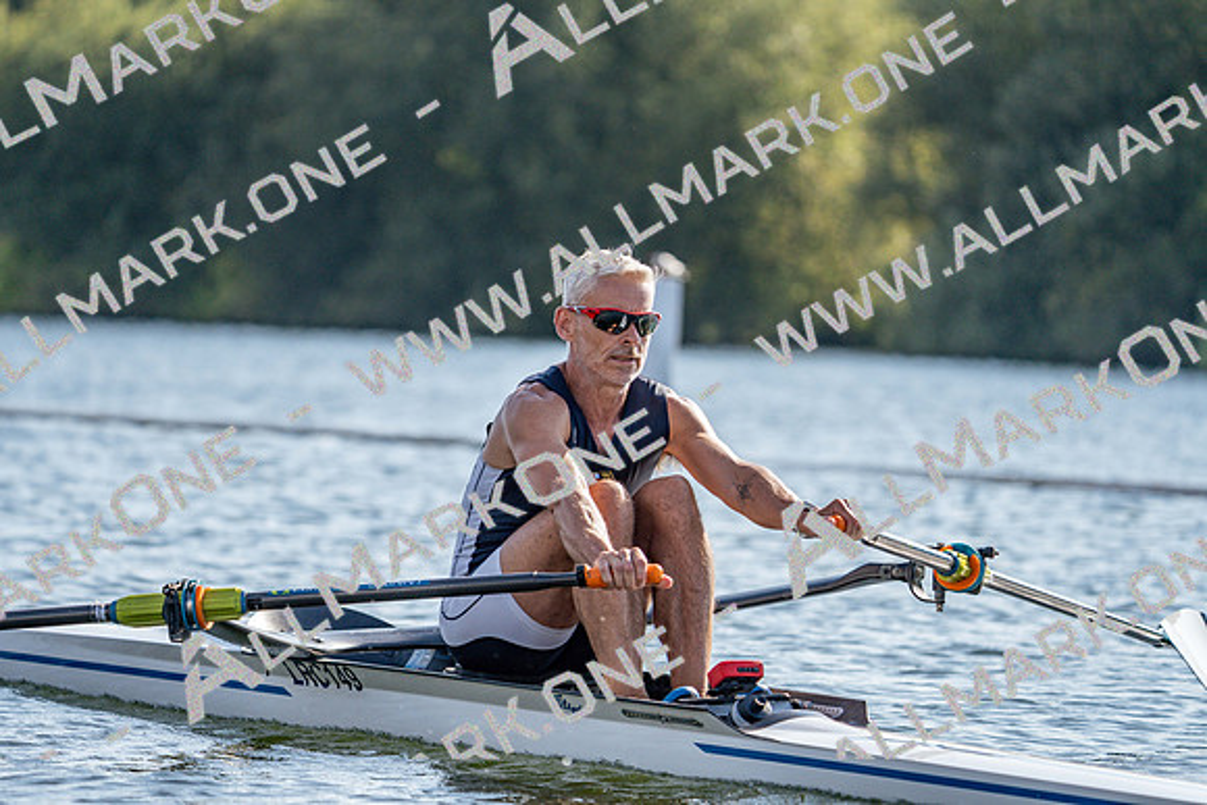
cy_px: 402
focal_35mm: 280
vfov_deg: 4.9
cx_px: 604
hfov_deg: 7.4
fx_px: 9390
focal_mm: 280
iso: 320
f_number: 5.6
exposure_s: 1/1600
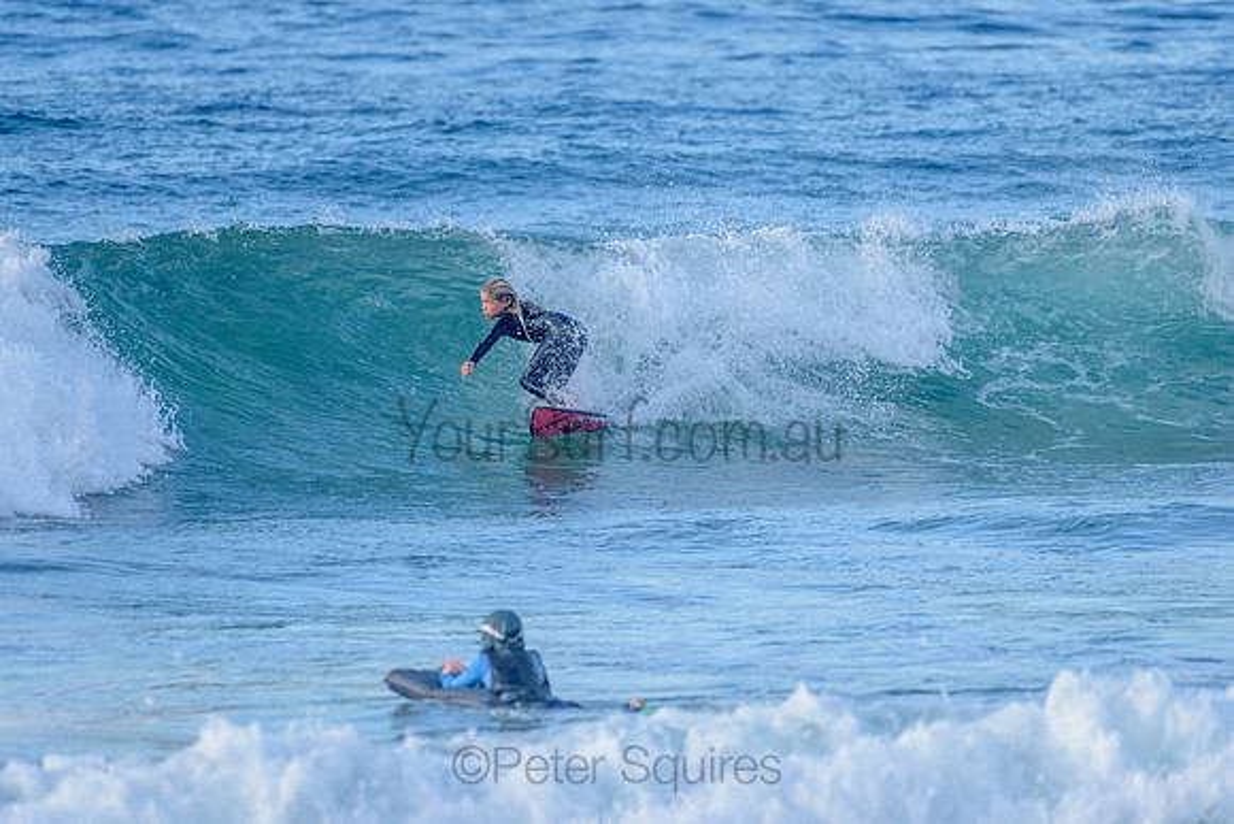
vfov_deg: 2.2
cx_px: 545
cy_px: 345
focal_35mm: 613
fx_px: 21015
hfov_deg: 3.4
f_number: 5.6
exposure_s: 1/1250
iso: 450
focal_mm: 500
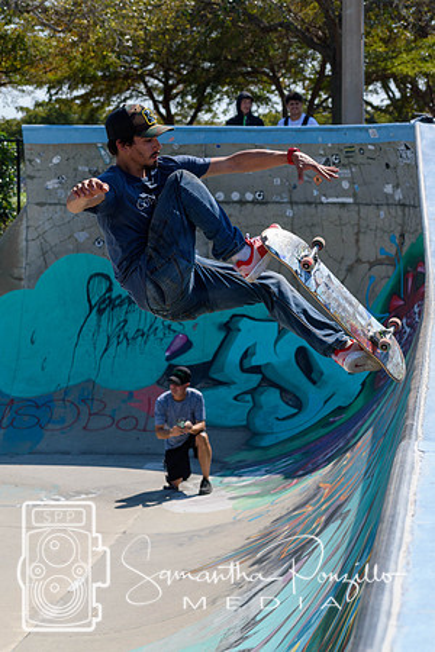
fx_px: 1903
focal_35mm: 105
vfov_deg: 19.5
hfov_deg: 13.0
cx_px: 218
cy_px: 326
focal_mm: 70
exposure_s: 1/800
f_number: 7.1
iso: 200
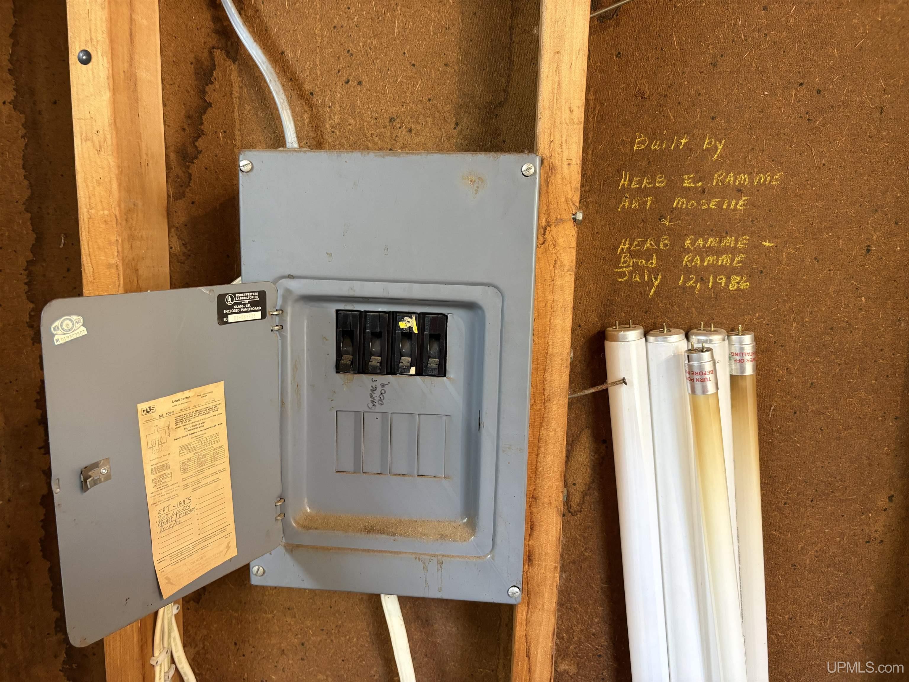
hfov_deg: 67.3
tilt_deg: -9.3
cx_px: 454
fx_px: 683
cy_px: 341
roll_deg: -1.3
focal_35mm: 26
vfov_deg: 53.1
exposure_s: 1/60
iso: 250
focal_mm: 5.96
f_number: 1.6
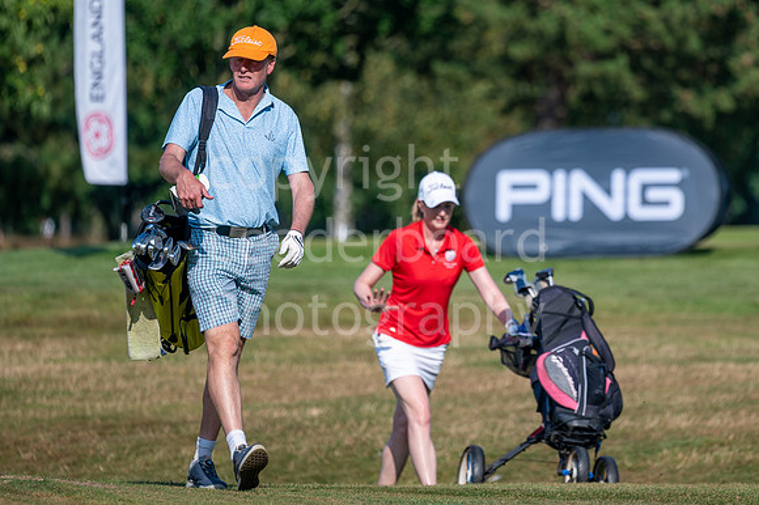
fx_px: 8876
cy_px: 187
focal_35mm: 421
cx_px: 533
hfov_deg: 4.9
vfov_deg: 3.3
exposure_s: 1/1000
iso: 100
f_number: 4
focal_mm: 300
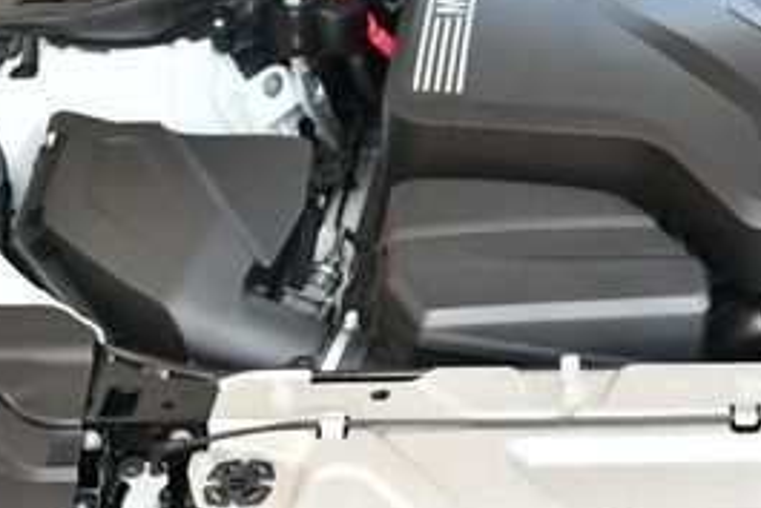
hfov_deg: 22.6
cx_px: 735
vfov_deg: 15.7
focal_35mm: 87
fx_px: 1840
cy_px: 181
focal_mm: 18
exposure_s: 1/250
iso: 640
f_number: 3.5
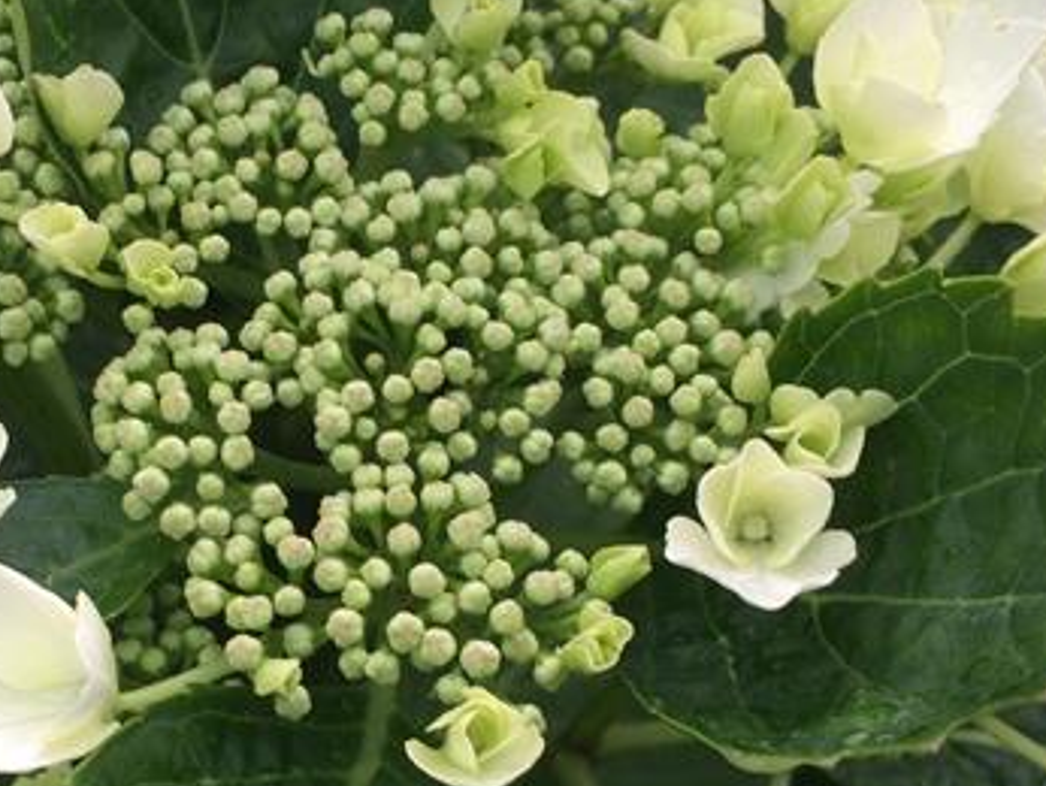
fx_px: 2026
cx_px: 317
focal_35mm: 67
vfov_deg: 21.8
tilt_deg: -54.9
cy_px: 580
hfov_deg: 28.7
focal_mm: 4.15
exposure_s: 1/120
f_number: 2.2
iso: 40
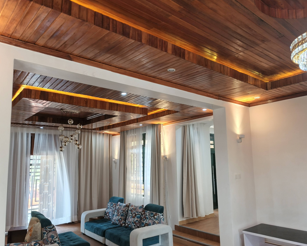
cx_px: 164
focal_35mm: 26
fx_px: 236
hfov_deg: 66.0
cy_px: 132
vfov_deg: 54.9
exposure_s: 1/50
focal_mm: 5.56
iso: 173
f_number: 1.8
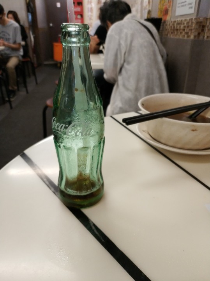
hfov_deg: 44.1
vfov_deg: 56.8
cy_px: 140
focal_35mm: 32
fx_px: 259
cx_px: 105
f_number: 2
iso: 320
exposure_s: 1/60
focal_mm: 4.5
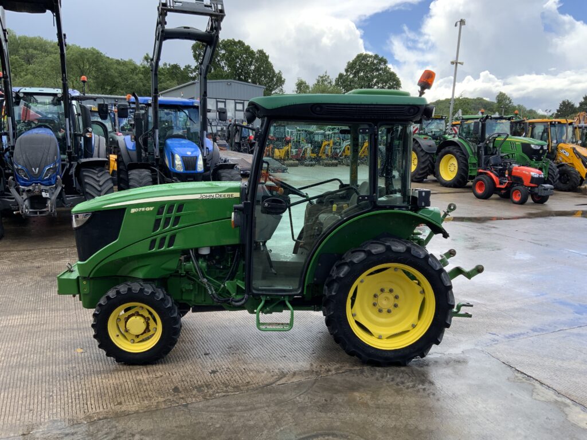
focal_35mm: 29
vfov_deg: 48.2
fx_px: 492
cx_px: 294
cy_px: 220
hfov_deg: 61.7
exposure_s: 1/514
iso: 16
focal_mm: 3
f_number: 1.8
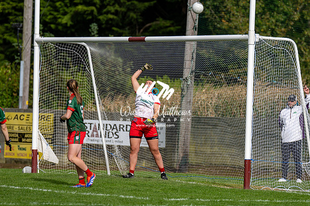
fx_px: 2711
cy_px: 103
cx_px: 155
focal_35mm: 315
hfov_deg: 6.5
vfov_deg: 4.4
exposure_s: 1/3200
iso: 140
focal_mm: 210
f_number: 2.8
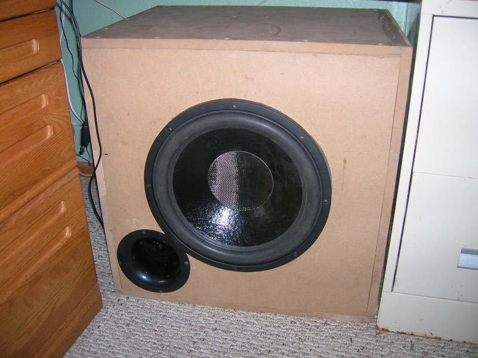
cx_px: 239
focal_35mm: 34
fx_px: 469
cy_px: 179
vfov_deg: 41.8
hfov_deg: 54.0
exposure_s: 1/60.1
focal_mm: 5.7
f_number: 2.9
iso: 50
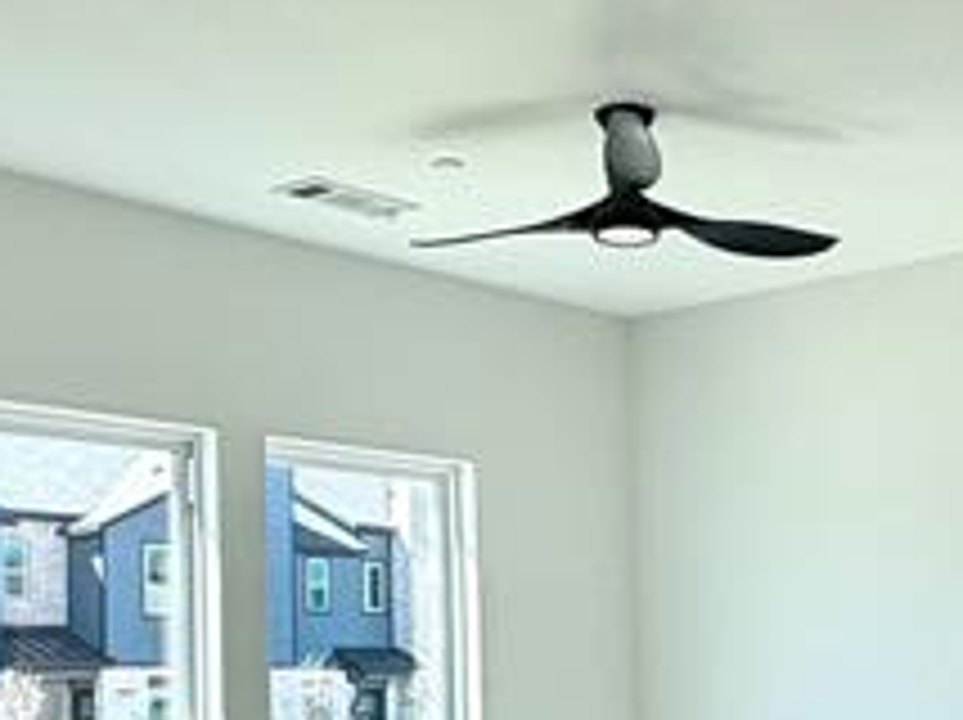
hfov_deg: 28.7
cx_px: 698
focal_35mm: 67
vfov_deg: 21.5
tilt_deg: +2.4
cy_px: 630
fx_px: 1862
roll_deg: +2.3
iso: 50
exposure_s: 1/307
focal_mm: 2.22
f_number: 2.2
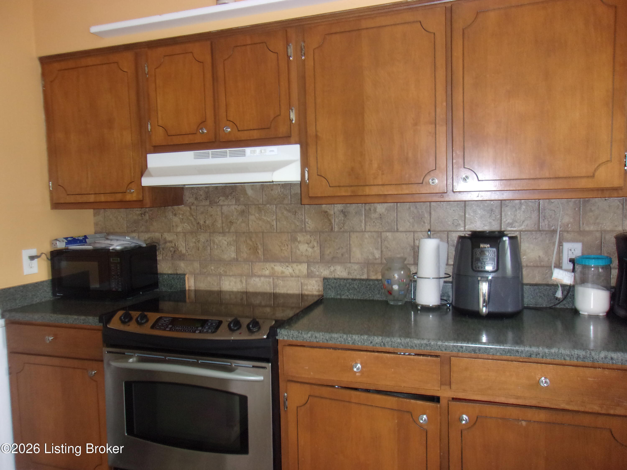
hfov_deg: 65.3
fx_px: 489
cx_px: 314
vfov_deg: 51.4
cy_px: 235
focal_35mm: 27
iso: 200
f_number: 3
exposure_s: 1/34
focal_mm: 4.9
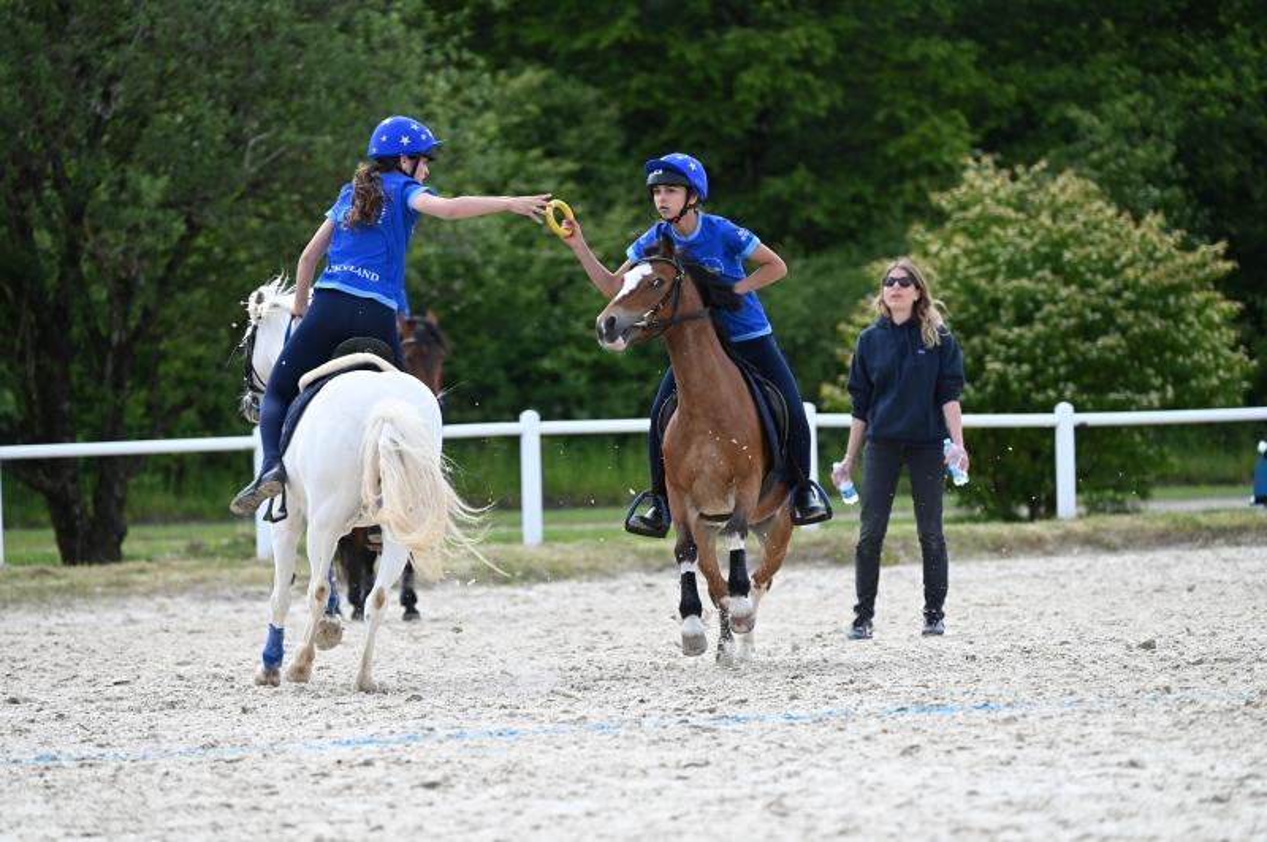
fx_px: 7385
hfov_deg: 9.8
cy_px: 421
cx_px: 634
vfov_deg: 6.5
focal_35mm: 210
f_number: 5.6
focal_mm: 210
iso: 640
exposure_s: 1/1250
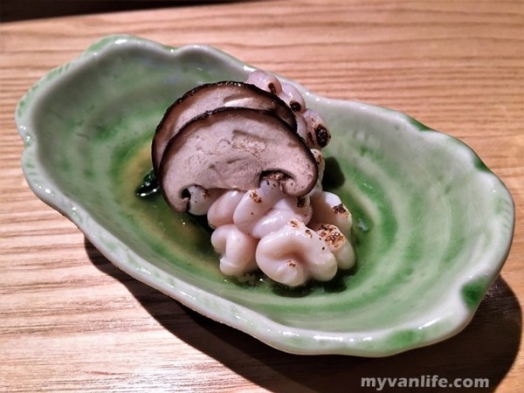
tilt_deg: -49.2
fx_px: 439
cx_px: 262
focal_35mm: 29
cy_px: 196
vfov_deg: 48.2
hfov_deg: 61.7
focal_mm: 4.15
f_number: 2.2
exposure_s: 1/30
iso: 125
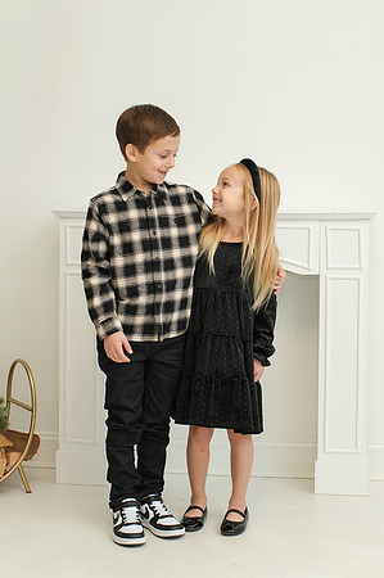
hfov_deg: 23.3
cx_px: 213
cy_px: 268
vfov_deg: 34.5
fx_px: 929
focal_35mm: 58
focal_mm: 35
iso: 250
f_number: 3.5
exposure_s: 1/200
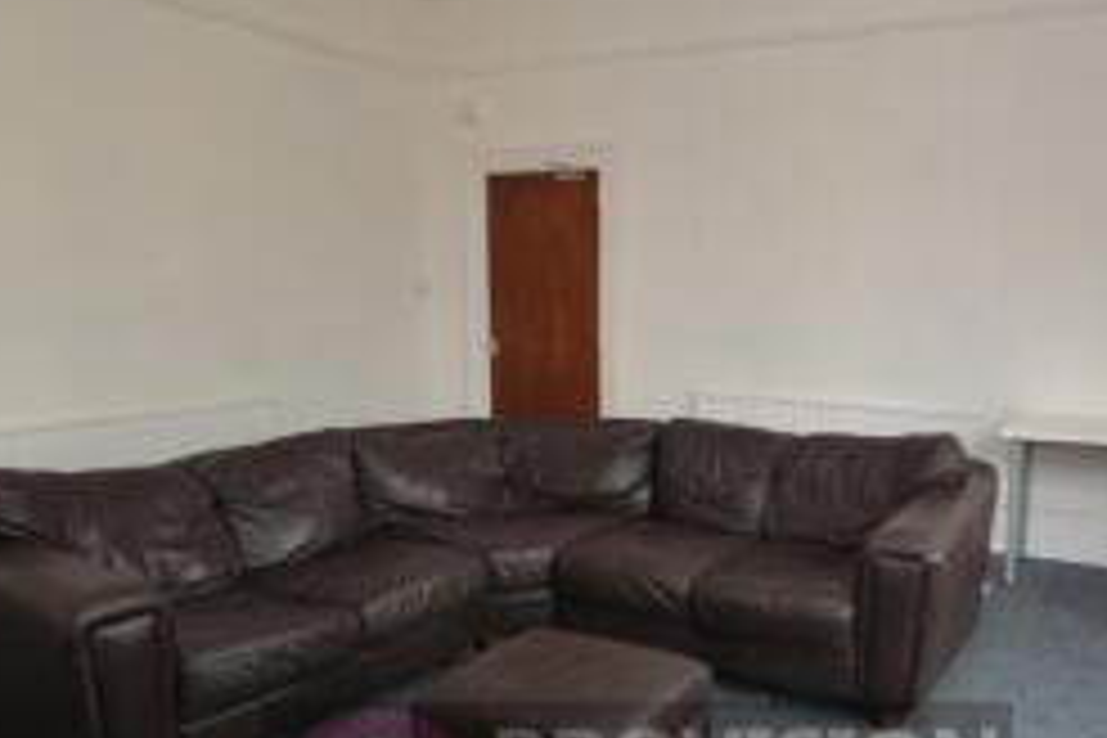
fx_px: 892
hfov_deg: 62.5
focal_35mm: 29
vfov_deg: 44.8
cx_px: 711
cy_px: 425
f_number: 4
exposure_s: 1/60
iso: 320
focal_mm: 10
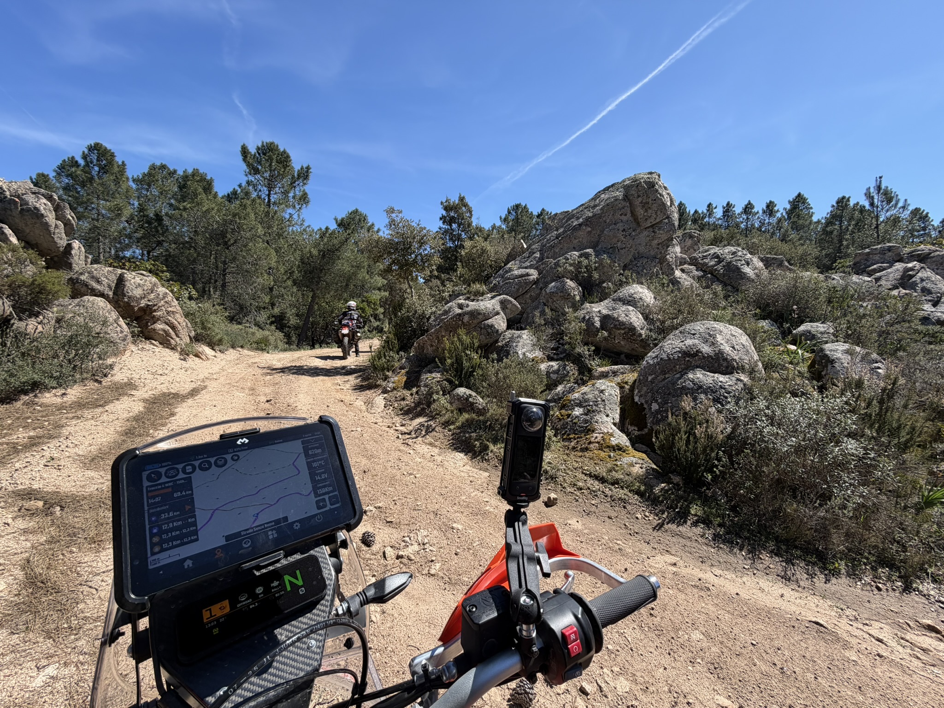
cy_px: 354
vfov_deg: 85.7
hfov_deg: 102.1
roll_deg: -1.9
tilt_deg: -3.7
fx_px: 382
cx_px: 472
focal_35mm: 14
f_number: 2.2
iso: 32
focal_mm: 2.22
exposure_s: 1/770
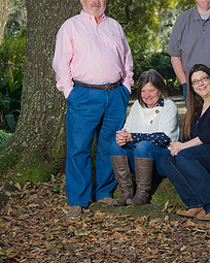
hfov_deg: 13.3
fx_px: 901
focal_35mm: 116
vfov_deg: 16.5
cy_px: 81
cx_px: 146
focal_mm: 70
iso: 160
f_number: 4.5
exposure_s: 1/100
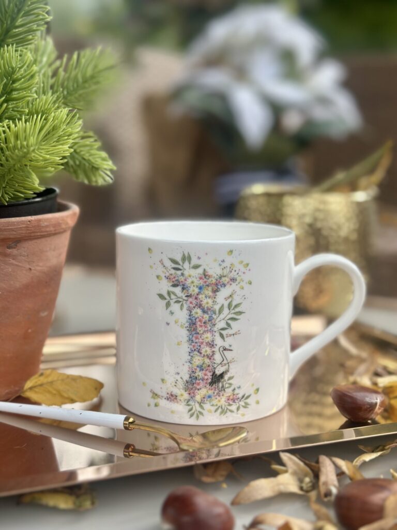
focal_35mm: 48
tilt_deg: -10.0
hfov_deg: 30.3
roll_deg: -0.6
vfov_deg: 39.7
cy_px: 265
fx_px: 734
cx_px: 198
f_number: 1.78
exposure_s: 1/1848
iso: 80
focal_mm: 6.86
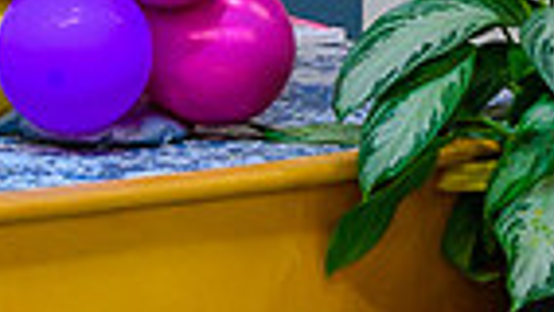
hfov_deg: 6.2
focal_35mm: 349
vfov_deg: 3.4
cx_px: 382
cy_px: -495
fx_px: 5129
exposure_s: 1/200
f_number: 2.8
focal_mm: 70
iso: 800
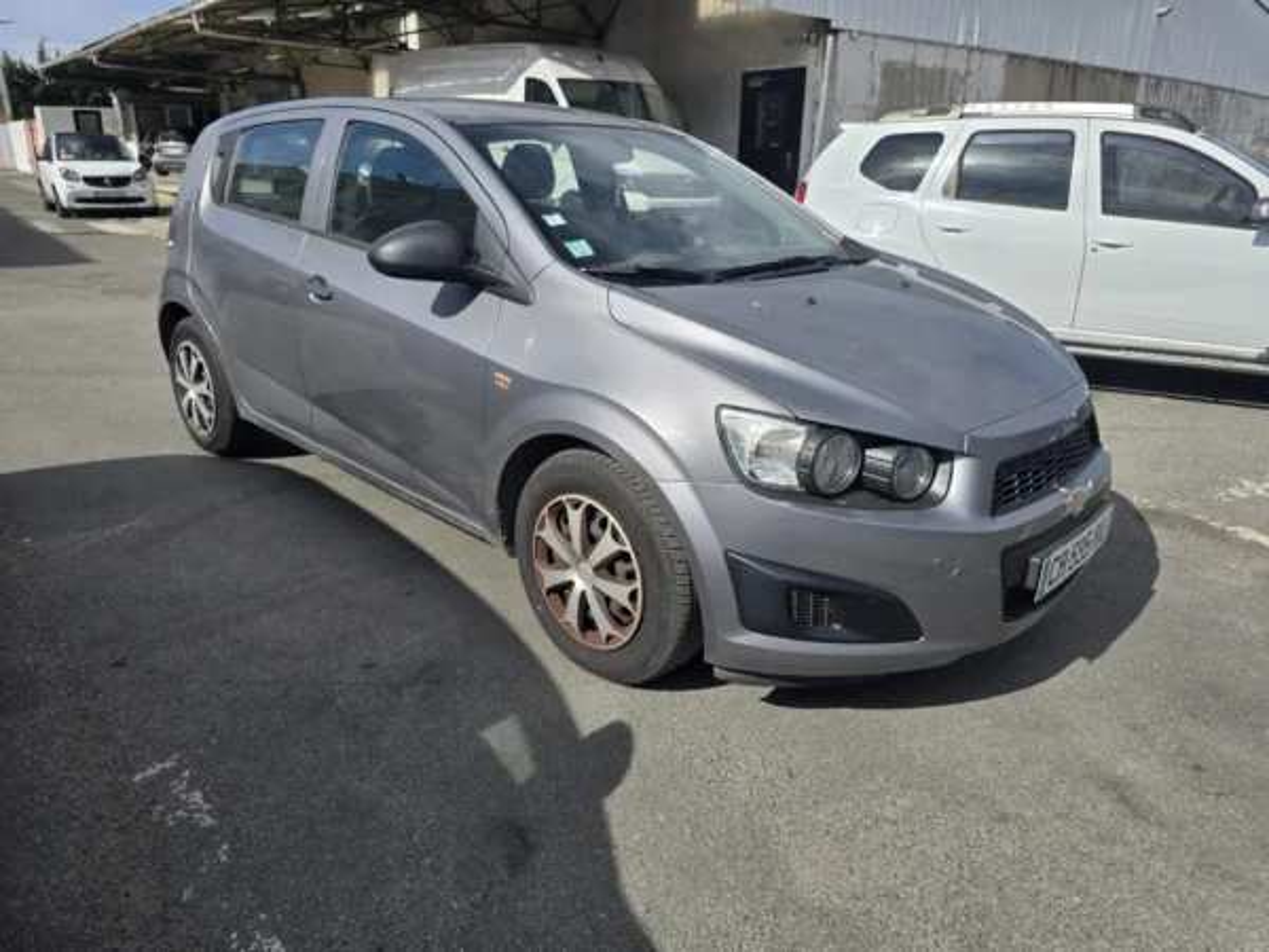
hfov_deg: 73.9
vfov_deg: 58.9
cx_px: 634
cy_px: 476
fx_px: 843
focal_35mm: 23
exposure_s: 1/944
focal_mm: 6.3
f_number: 1.7
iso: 12
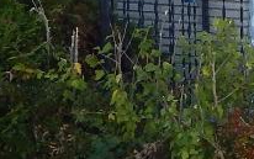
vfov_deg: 7.8
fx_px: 1129
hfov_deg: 12.8
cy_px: -120
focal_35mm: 163
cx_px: 195
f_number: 3
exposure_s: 1/250
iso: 125
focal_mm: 4
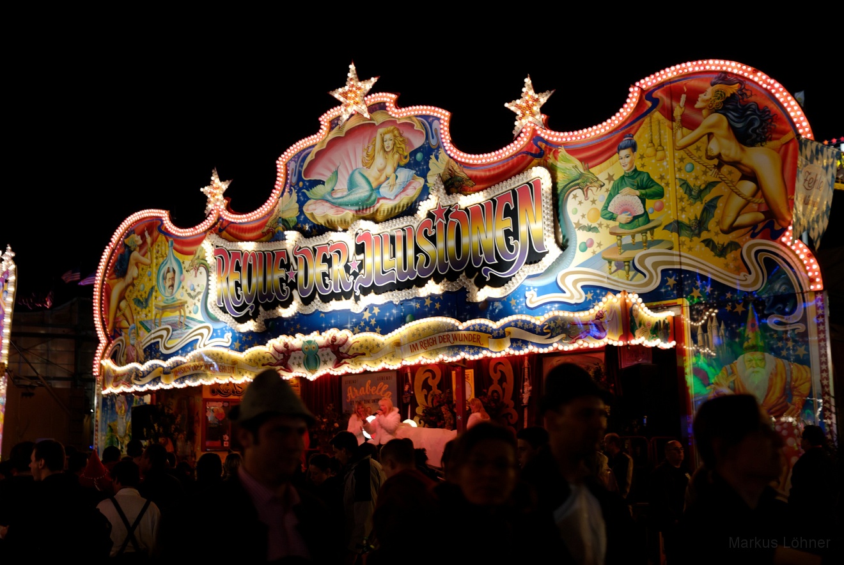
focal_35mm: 45
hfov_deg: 43.6
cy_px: 282
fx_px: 1056
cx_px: 422
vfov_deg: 30.0
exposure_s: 1/60
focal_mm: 30
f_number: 2
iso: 125
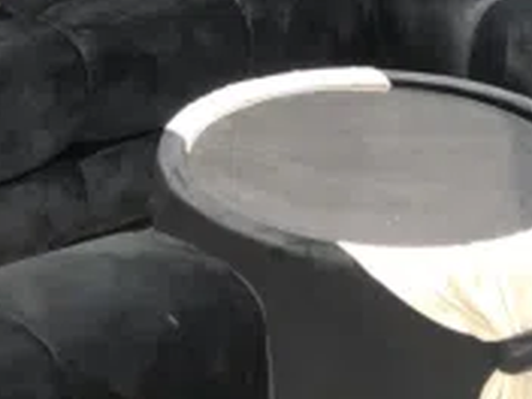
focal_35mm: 102
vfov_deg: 13.1
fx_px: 1568
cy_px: -317
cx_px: 97
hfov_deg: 19.0
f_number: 1.8
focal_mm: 3.99
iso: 100
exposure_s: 1/17
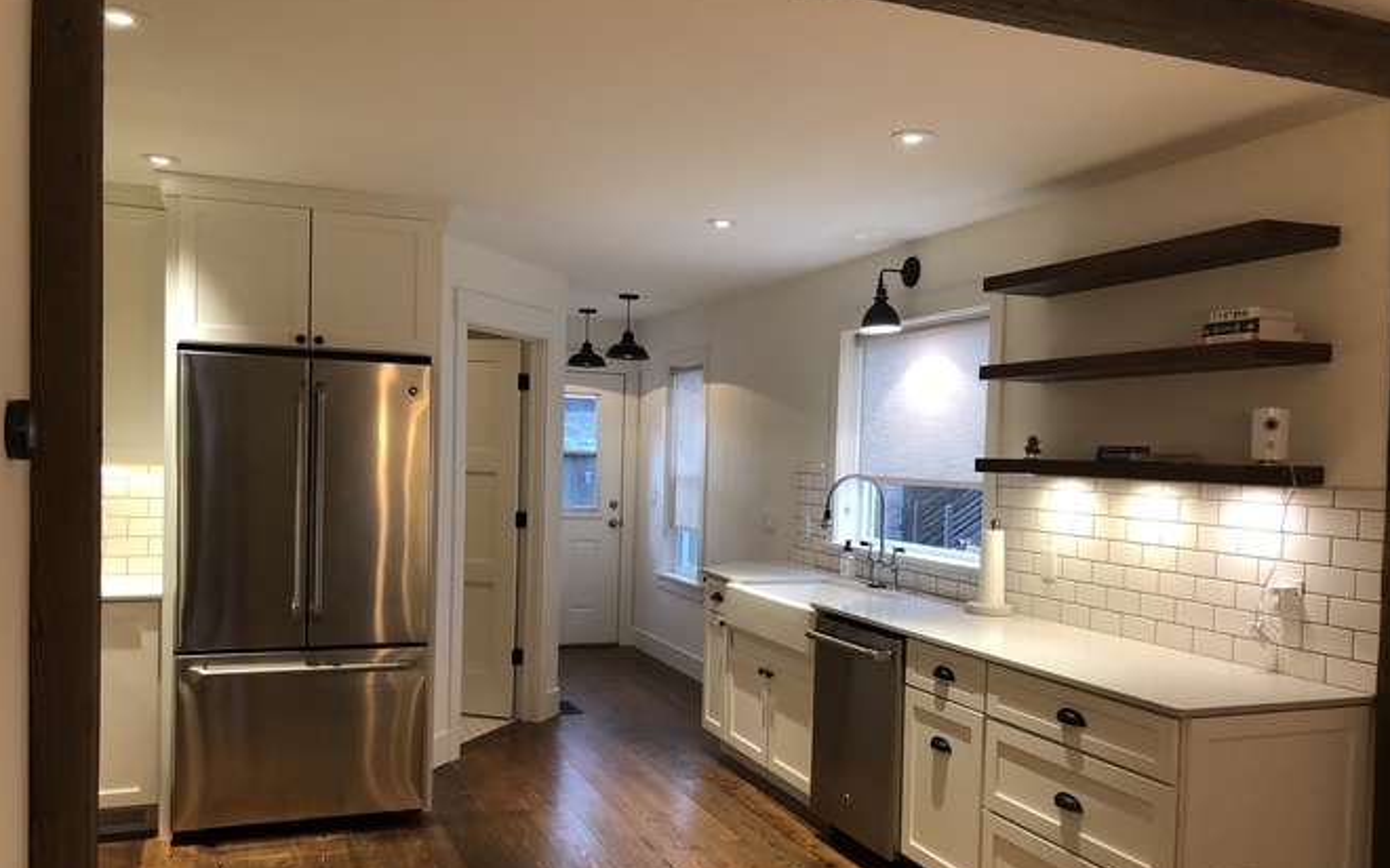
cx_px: 698
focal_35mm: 30
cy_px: 512
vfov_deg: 41.6
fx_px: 1136
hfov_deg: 62.9
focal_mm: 4
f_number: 1.8
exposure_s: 1/15
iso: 40
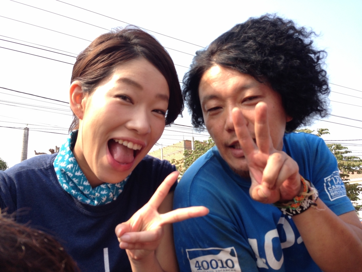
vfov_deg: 42.9
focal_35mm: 33
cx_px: 181
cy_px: 136
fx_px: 345
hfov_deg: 55.4
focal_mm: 4.12
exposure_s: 1/521
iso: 50
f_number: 2.4
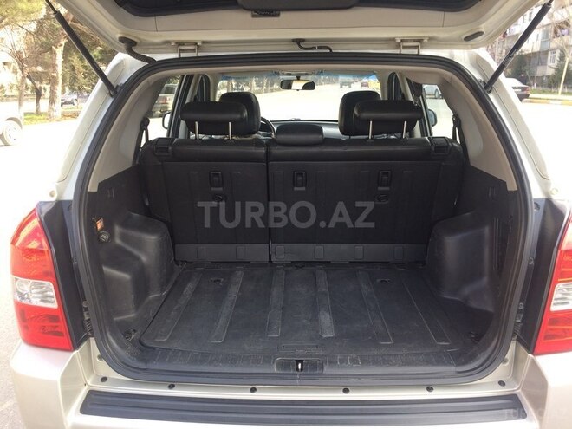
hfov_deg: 61.7
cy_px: 214
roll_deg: +2.7
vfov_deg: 48.2
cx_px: 286
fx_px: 479
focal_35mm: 29
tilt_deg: -15.7
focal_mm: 4.15
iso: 32
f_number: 2.2
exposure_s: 1/161
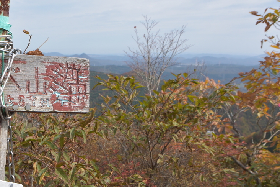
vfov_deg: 31.6
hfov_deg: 45.3
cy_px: 132
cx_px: 76
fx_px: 325
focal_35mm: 42
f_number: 8
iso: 125
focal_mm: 17
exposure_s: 1/250
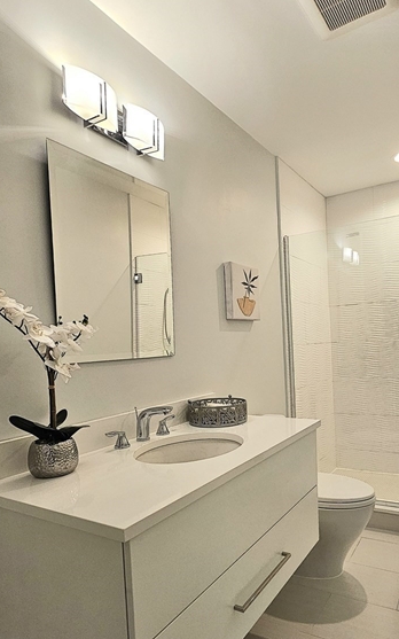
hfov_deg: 60.9
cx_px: 263
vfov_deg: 87.3
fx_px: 331
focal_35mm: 19
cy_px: 372
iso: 125
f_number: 2.2
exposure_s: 1/60.2
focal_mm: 2.2
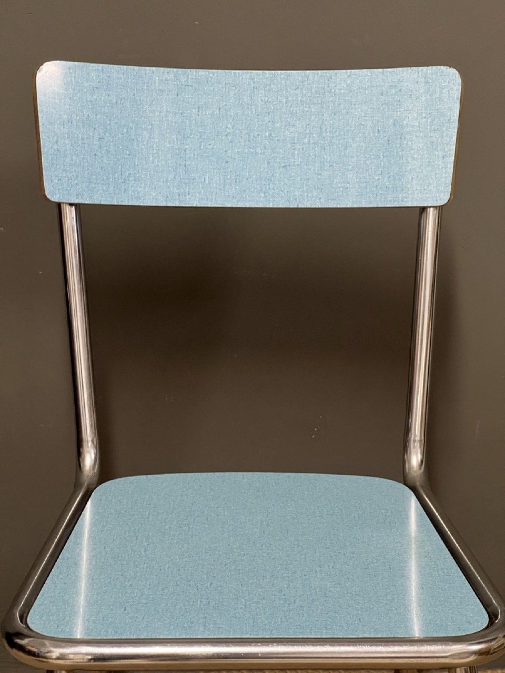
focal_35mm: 77
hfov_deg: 19.1
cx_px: 252
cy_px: 336
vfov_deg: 25.3
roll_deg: -0.1
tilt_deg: -17.1
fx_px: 1498
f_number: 2.8
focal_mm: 9
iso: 640
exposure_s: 1/34
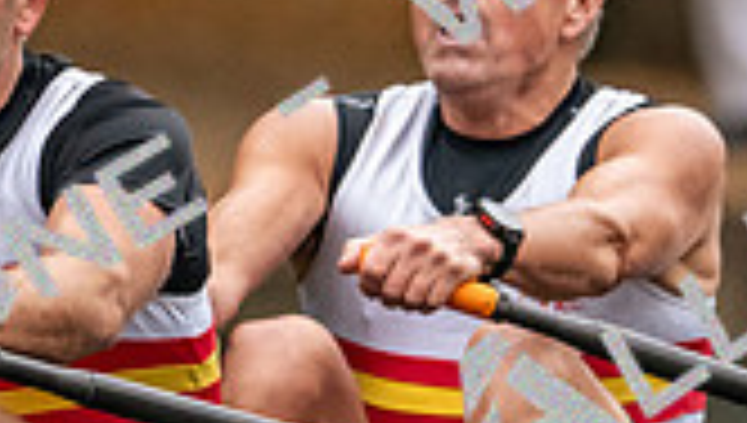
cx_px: 72
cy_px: 122
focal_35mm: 2189
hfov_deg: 1.0
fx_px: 43428
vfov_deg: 0.6
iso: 2500
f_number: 4.5
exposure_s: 1/2500
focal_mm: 400
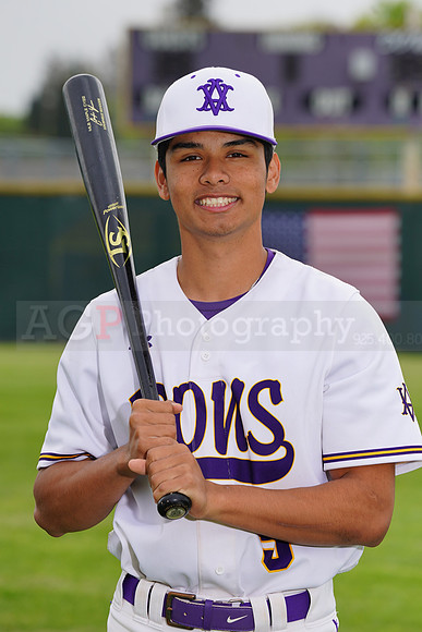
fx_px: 4656
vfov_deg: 7.8
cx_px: 211
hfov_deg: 5.2
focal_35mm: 265
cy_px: 316
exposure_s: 1/250
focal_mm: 265
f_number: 9
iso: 160
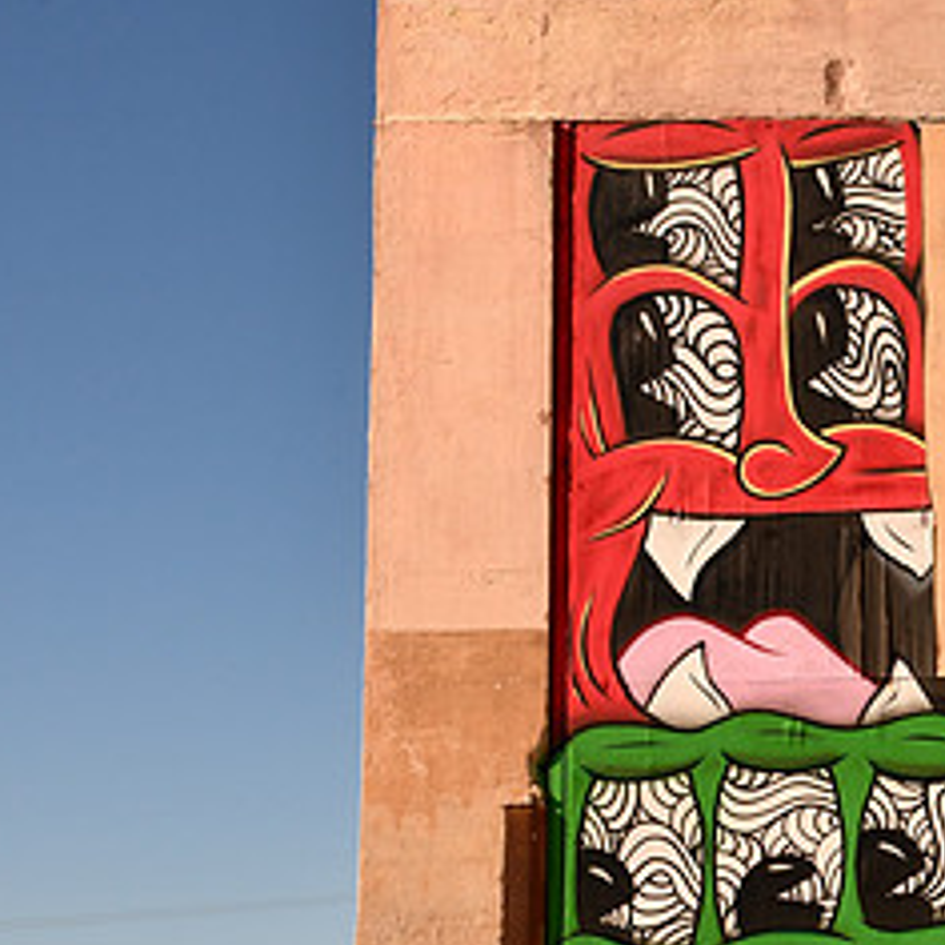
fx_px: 2965
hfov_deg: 17.3
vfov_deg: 18.0
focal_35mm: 96
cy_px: 695
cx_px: 1141
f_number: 20
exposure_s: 1/400
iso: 400
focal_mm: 31
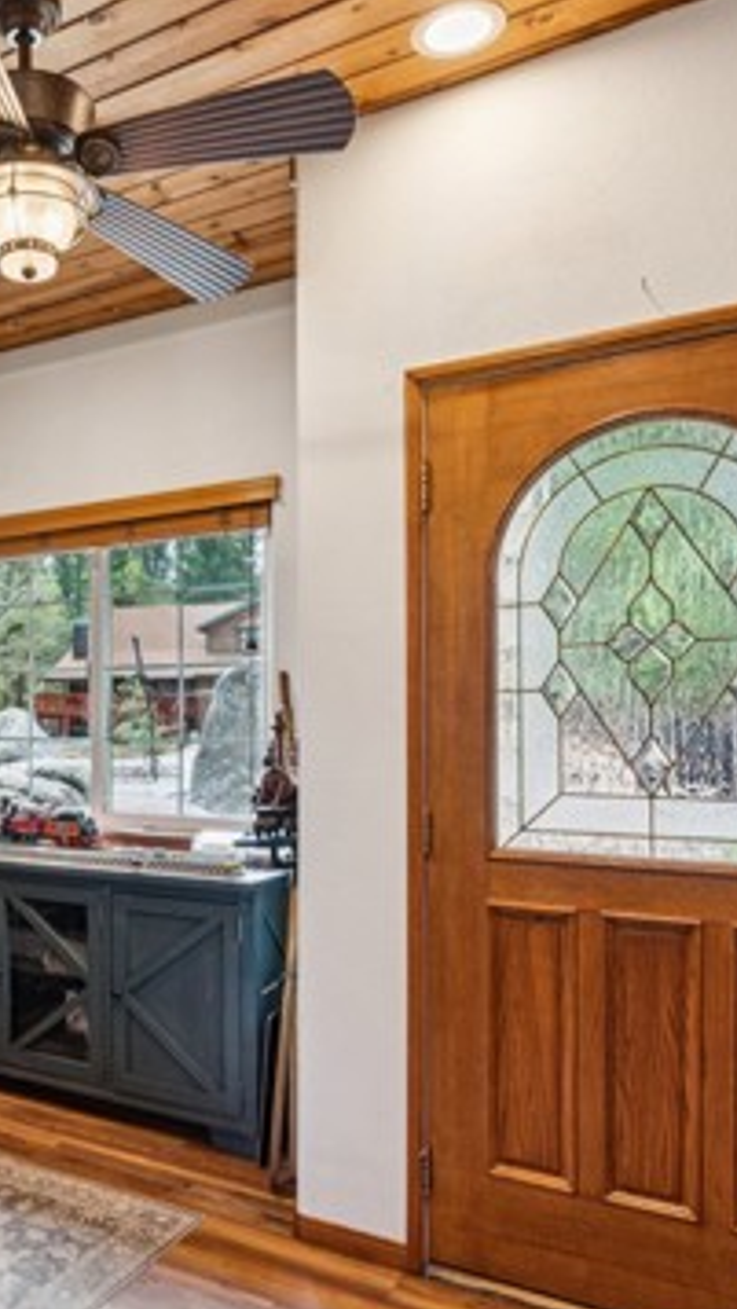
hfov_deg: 36.0
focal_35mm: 31
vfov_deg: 62.9
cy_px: 719
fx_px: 1068
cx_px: 84
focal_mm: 16.4
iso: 100
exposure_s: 1/1.67
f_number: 13
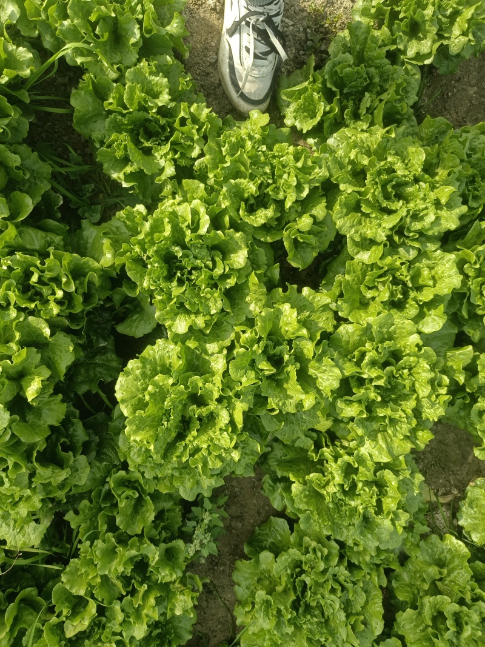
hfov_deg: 58.9
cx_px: 242
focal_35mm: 23
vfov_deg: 73.9
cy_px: 324
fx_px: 430
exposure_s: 1/173
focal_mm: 5.59
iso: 100
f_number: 1.88
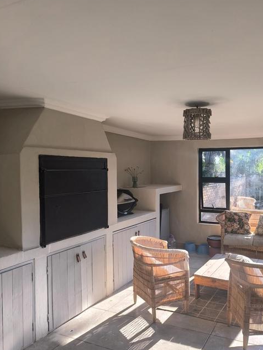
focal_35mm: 29
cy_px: 178
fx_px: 294
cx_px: 160
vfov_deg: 61.6
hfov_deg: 47.9
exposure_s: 1/141
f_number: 1.65
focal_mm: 6.14
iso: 50
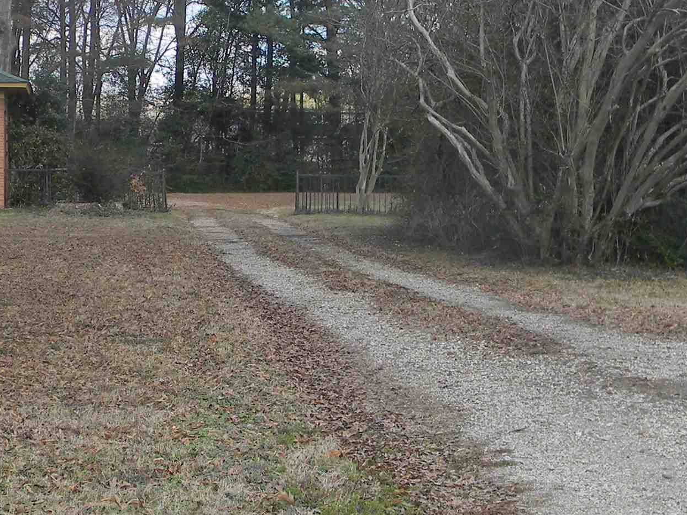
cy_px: 218
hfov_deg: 21.9
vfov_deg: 16.6
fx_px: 1766
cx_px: 190
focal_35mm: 89
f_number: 3.7
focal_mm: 6.4
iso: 80
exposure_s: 1/206
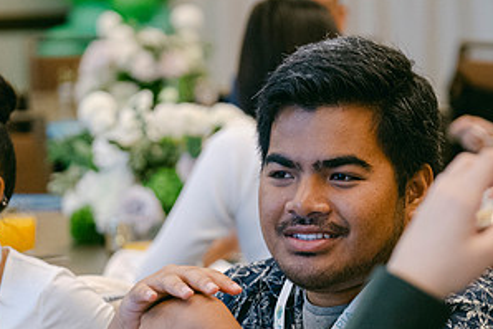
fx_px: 2987
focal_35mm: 218
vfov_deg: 6.3
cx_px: 218
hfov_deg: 9.4
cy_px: 269
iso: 2500
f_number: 2.8
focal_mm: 74.4
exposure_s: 1/125
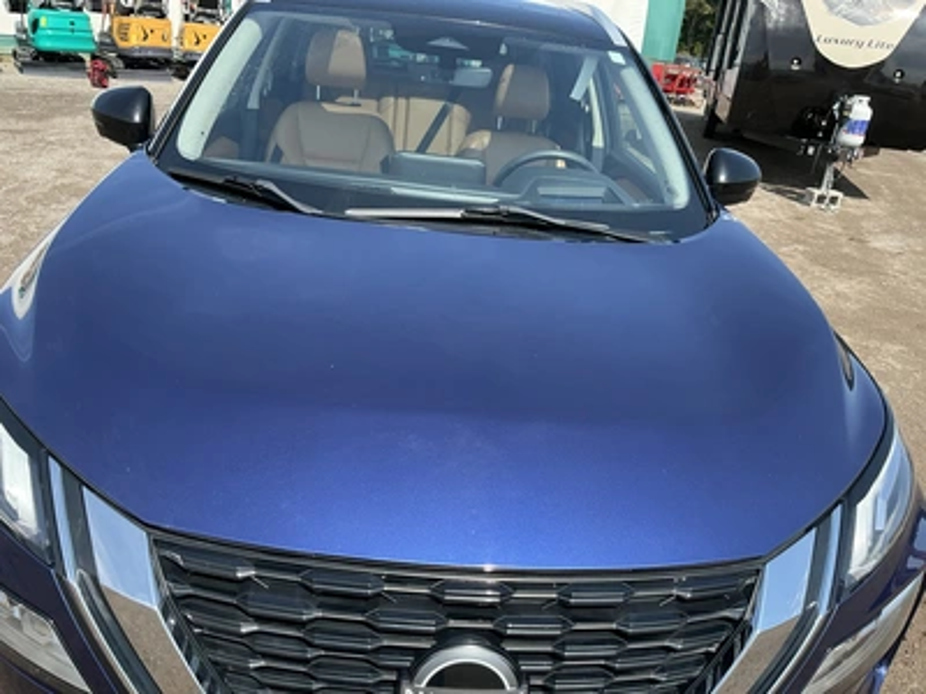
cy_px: 347
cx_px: 463
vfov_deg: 49.7
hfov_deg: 63.4
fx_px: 749
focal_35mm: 28
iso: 25
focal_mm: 3
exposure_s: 1/586
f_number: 1.8
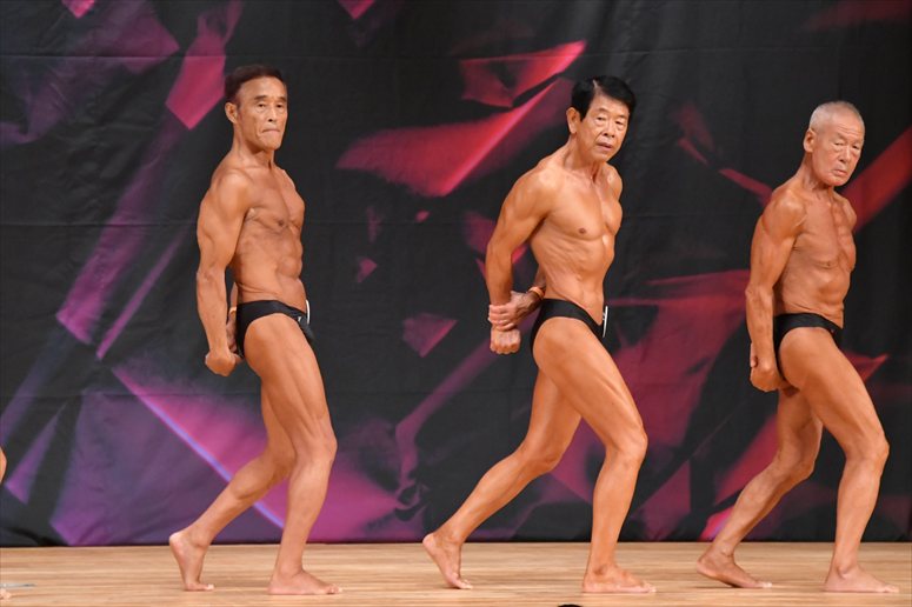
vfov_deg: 4.6
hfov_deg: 6.9
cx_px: 456
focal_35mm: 300
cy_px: 304
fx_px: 7596
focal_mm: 200
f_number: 5.6
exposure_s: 1/400
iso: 6400
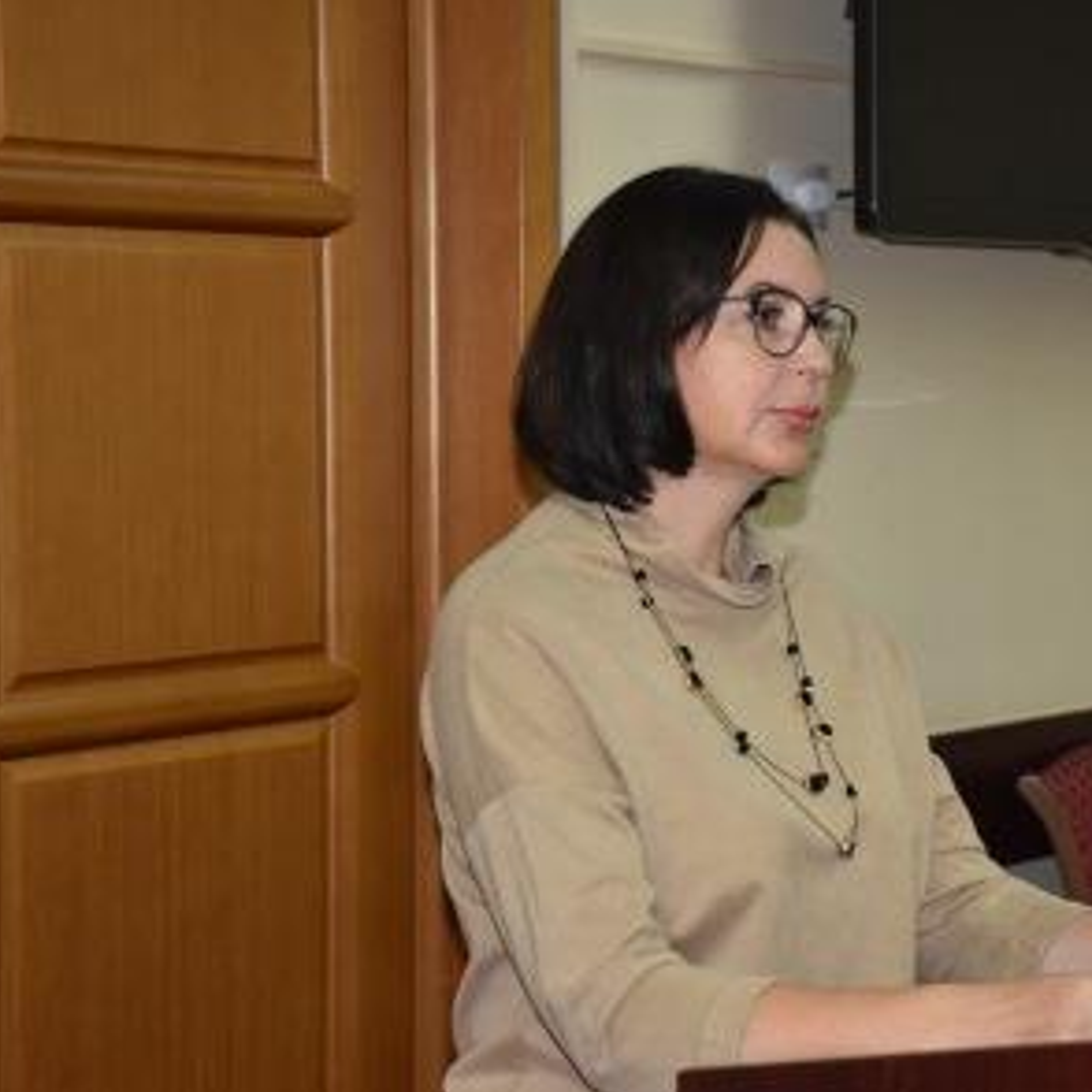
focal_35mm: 97
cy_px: 544
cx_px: 747
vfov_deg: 17.9
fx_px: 3462
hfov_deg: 17.9
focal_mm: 50
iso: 800
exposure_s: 1/125
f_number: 4.8
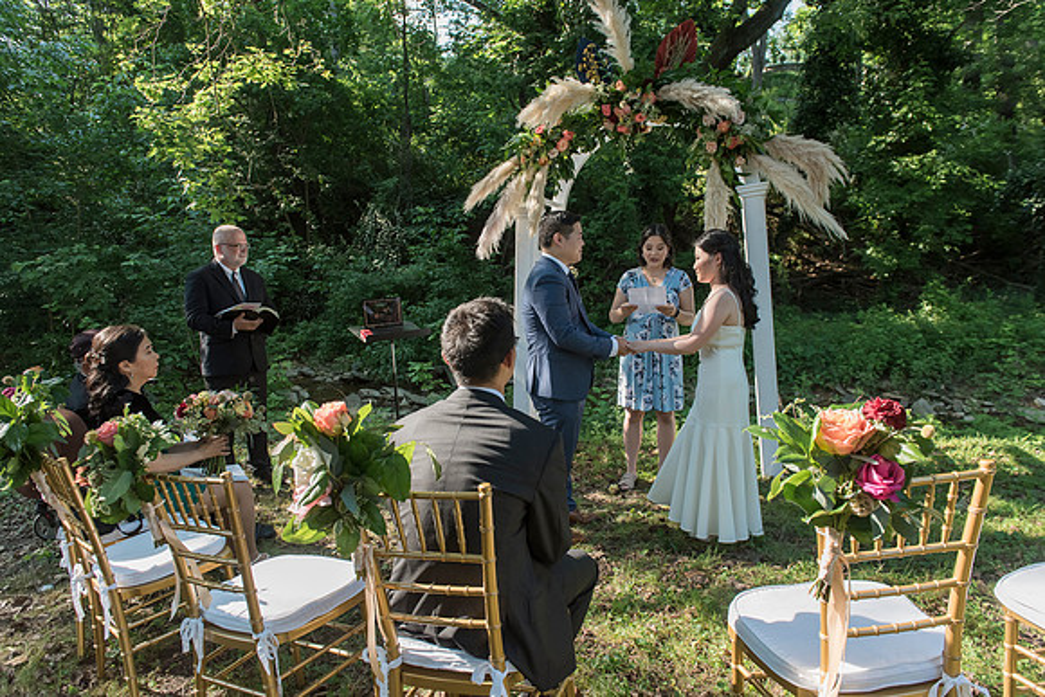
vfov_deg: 53.2
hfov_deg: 73.7
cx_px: 522
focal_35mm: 24
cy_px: 348
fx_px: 697
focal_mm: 24
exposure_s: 1/1000
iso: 1000
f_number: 4
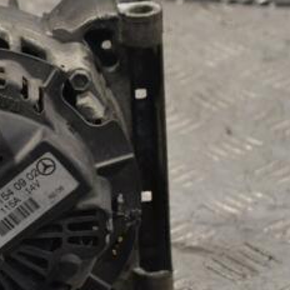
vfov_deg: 9.7
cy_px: 150
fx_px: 1716
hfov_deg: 9.5
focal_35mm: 181
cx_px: -52
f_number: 8
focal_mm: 55
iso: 3200
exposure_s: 1/250
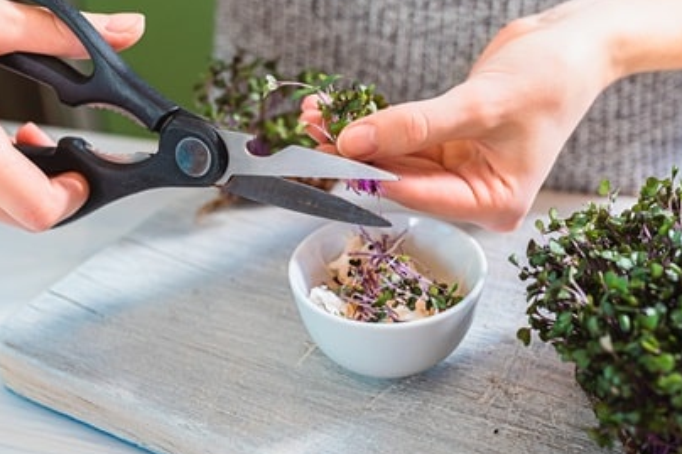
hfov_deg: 37.9
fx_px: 985
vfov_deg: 26.0
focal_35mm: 52
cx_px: 439
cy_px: 221
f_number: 2.8
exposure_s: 1/100
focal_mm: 35
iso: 320
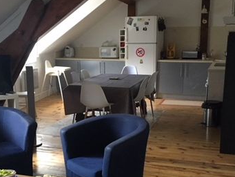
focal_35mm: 51
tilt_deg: -14.8
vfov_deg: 28.4
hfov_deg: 37.4
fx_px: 346
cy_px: 119
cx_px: 104
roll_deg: +0.8
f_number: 2.2
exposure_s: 1/33
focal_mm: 4.15
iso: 250
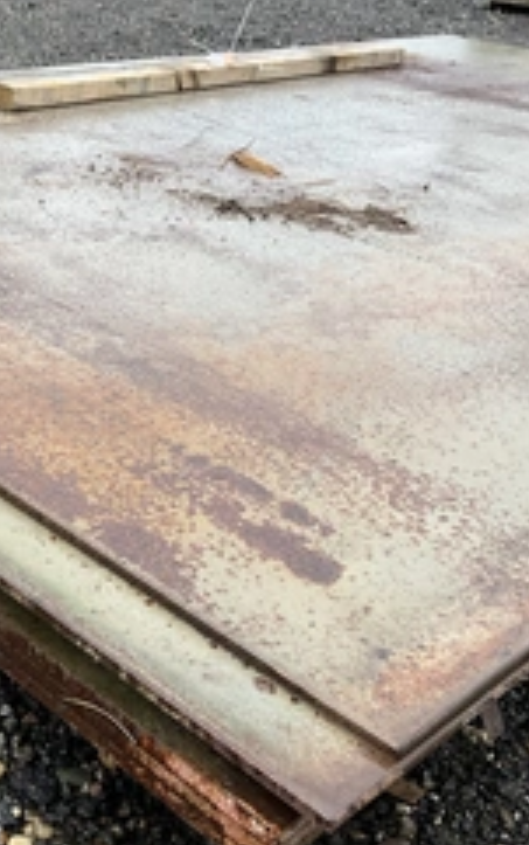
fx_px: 1174
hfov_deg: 24.1
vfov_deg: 39.5
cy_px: 410
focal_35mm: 51
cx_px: -14
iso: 16
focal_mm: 3
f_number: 1.8
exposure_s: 1/136
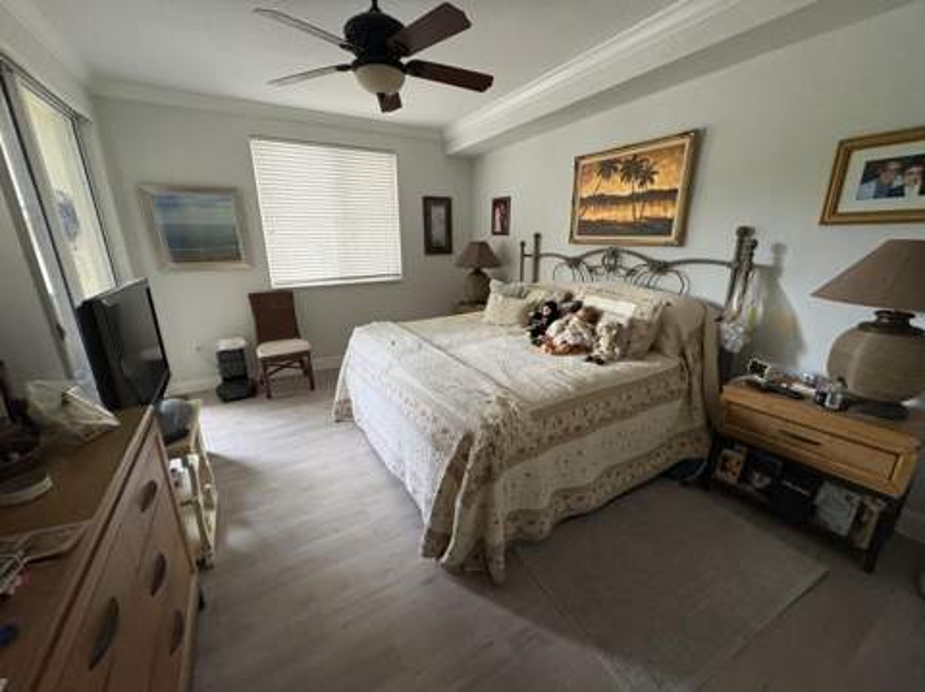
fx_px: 374
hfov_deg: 102.1
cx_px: 462
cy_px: 346
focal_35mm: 14
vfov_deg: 85.6
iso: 400
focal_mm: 2.22
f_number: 2.2
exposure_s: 1/60
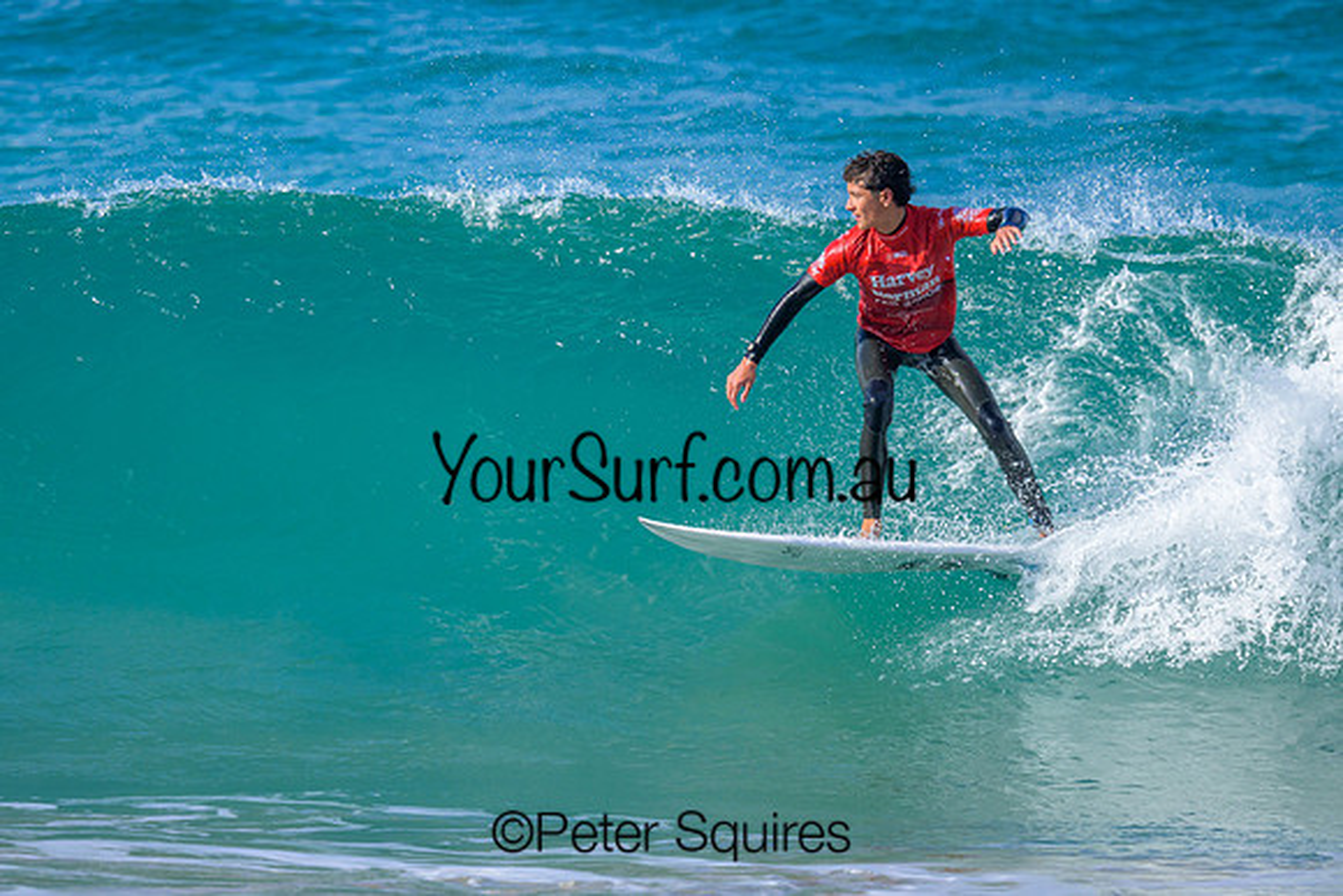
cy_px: 371
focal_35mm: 1098
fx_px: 40984
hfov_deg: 1.9
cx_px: 604
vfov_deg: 1.3
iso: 500
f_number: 6.3
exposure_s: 1/2000
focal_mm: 800
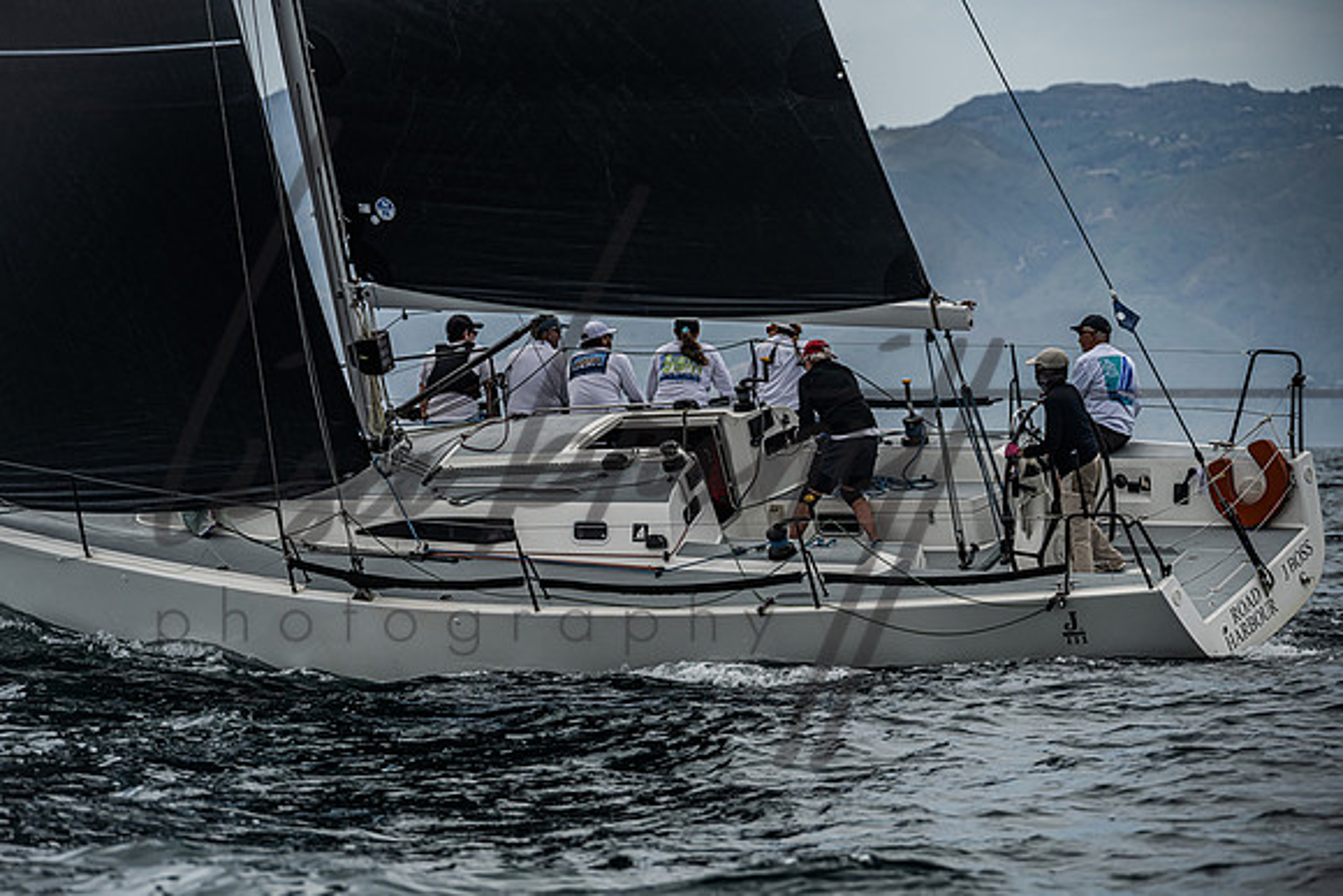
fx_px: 7836
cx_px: 672
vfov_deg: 6.5
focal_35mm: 210
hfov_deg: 9.8
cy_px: 448
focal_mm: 210
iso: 320
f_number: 8
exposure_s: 1/1600
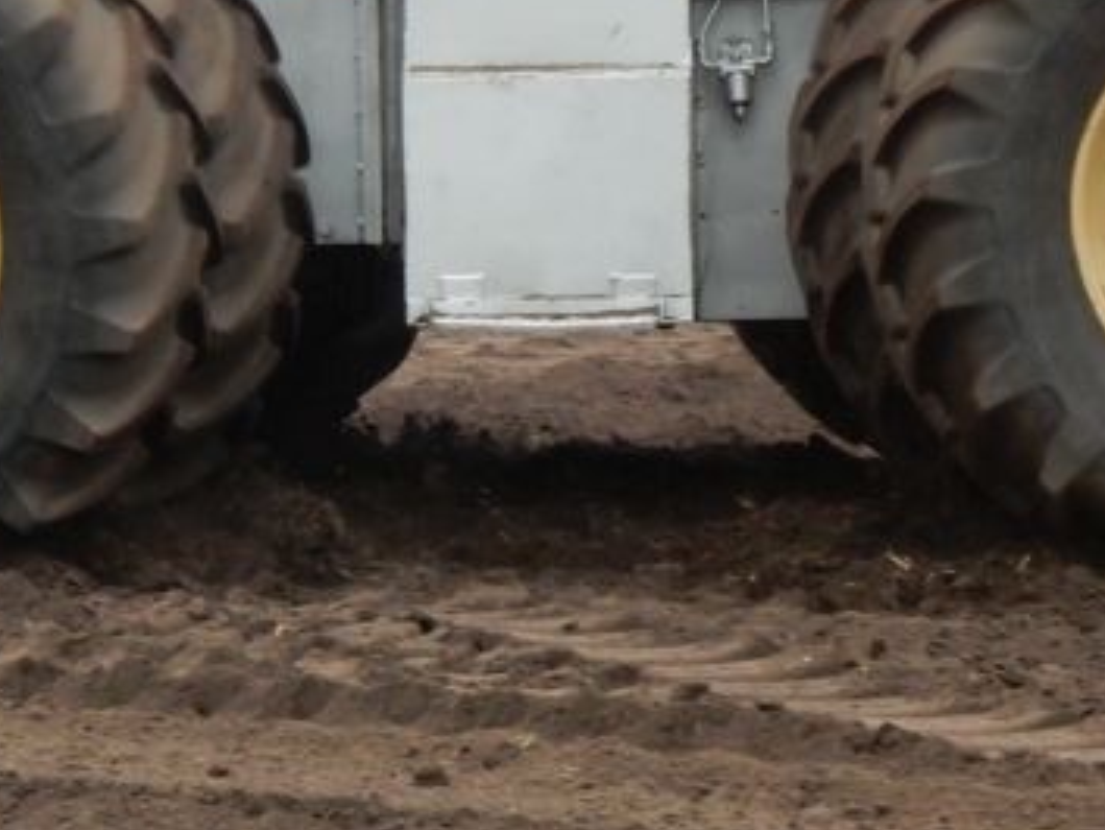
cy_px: -53
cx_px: 504
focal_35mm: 265
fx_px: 8462
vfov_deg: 5.6
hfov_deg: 7.5
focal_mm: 20.9
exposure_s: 1/250
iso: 400
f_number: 5.6
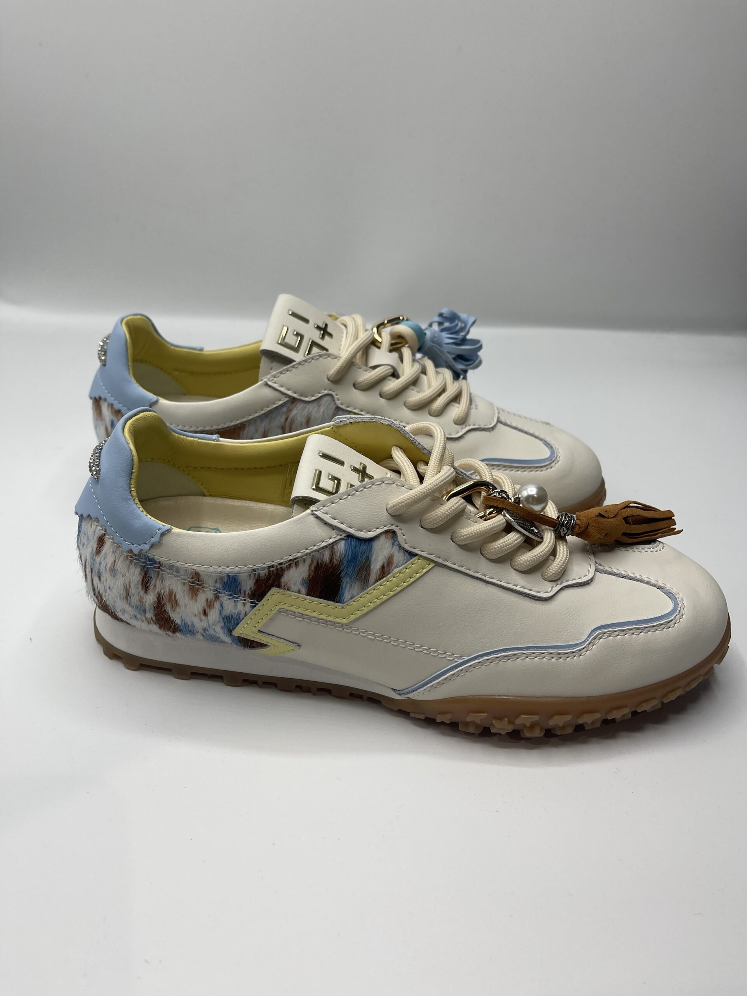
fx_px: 719
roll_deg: -1.2
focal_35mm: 25
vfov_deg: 69.4
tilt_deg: -33.1
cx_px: 374
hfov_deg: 54.9
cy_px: 498
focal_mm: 5.1
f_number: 1.6
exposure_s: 1/1067
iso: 32
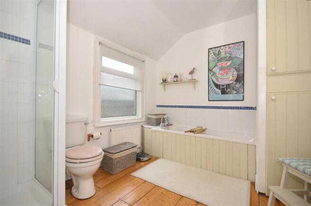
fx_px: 129
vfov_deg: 77.0
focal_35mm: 15
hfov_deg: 100.5
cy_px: 103
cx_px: 156
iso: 500
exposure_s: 1/200
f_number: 7.1
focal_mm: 10
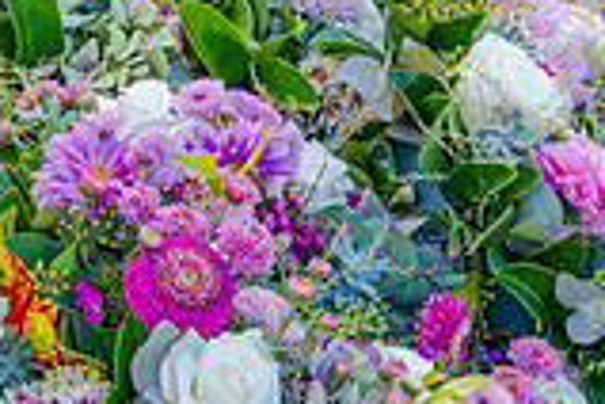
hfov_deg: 7.1
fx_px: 4789
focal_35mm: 285
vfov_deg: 4.8
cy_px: 200
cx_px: -209
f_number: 7.1
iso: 400
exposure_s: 1/125
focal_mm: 78
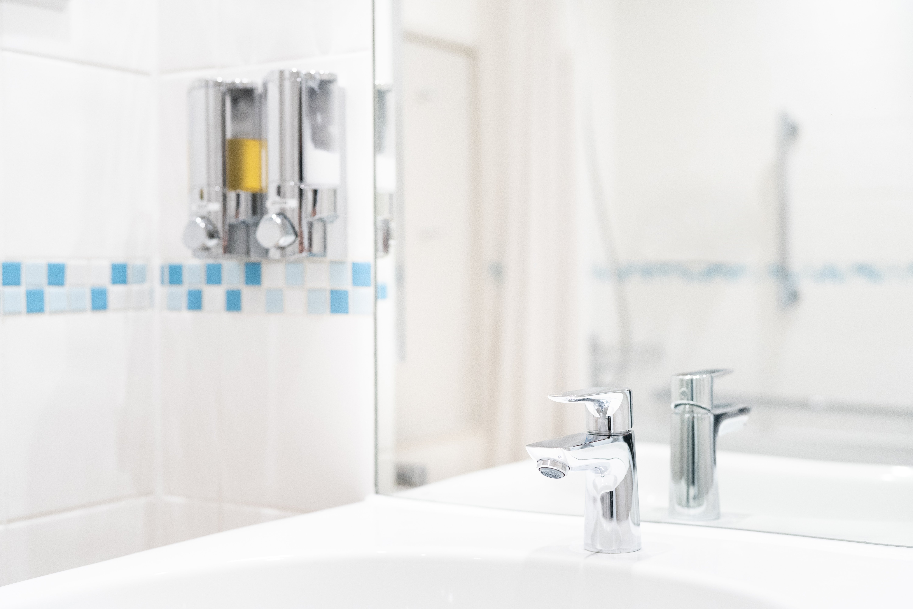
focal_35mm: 50
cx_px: 456
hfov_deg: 39.6
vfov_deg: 27.0
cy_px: 304
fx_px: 1268
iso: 3200
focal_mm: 50
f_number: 2.5
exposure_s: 1/500
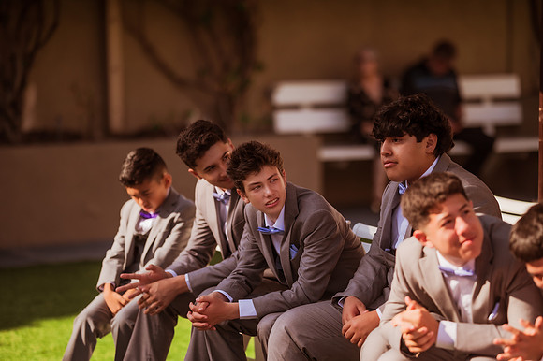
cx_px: 272
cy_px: 180
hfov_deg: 15.2
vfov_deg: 10.1
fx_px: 2035
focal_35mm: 135
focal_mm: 135
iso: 100
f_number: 1.8
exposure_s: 1/6400
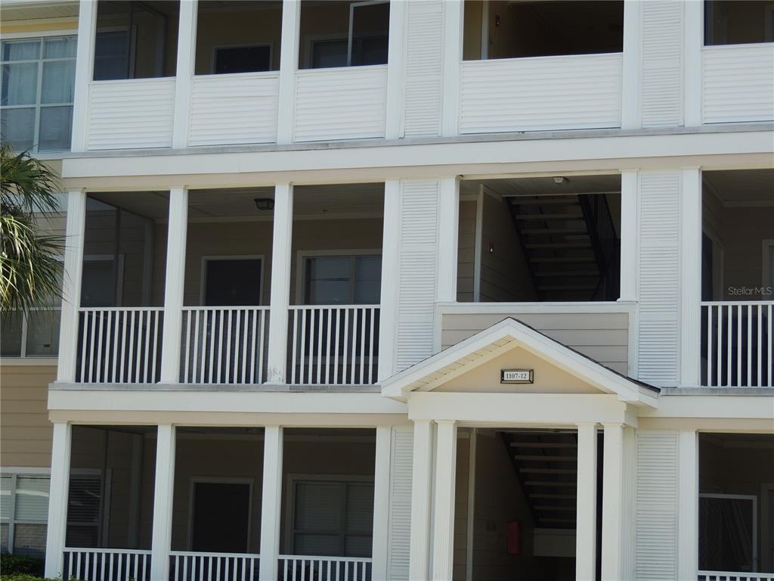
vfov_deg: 17.4
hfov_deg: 23.0
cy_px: 290
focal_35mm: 85
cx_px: 387
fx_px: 1901
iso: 100
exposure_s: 1/500
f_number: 4
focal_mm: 15.1
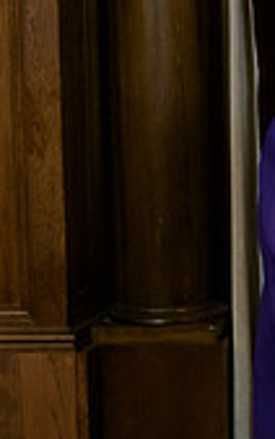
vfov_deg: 13.6
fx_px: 1842
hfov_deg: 7.9
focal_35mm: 154
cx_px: 659
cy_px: 170
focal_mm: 44
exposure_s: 1/125
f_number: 5.6
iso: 1600
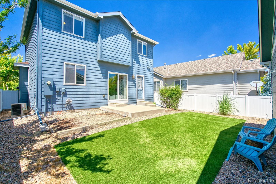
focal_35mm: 16
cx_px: 138
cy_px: 92
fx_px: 123
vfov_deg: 73.7
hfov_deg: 96.7
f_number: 5.6
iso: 500
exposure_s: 1/1600
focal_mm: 16
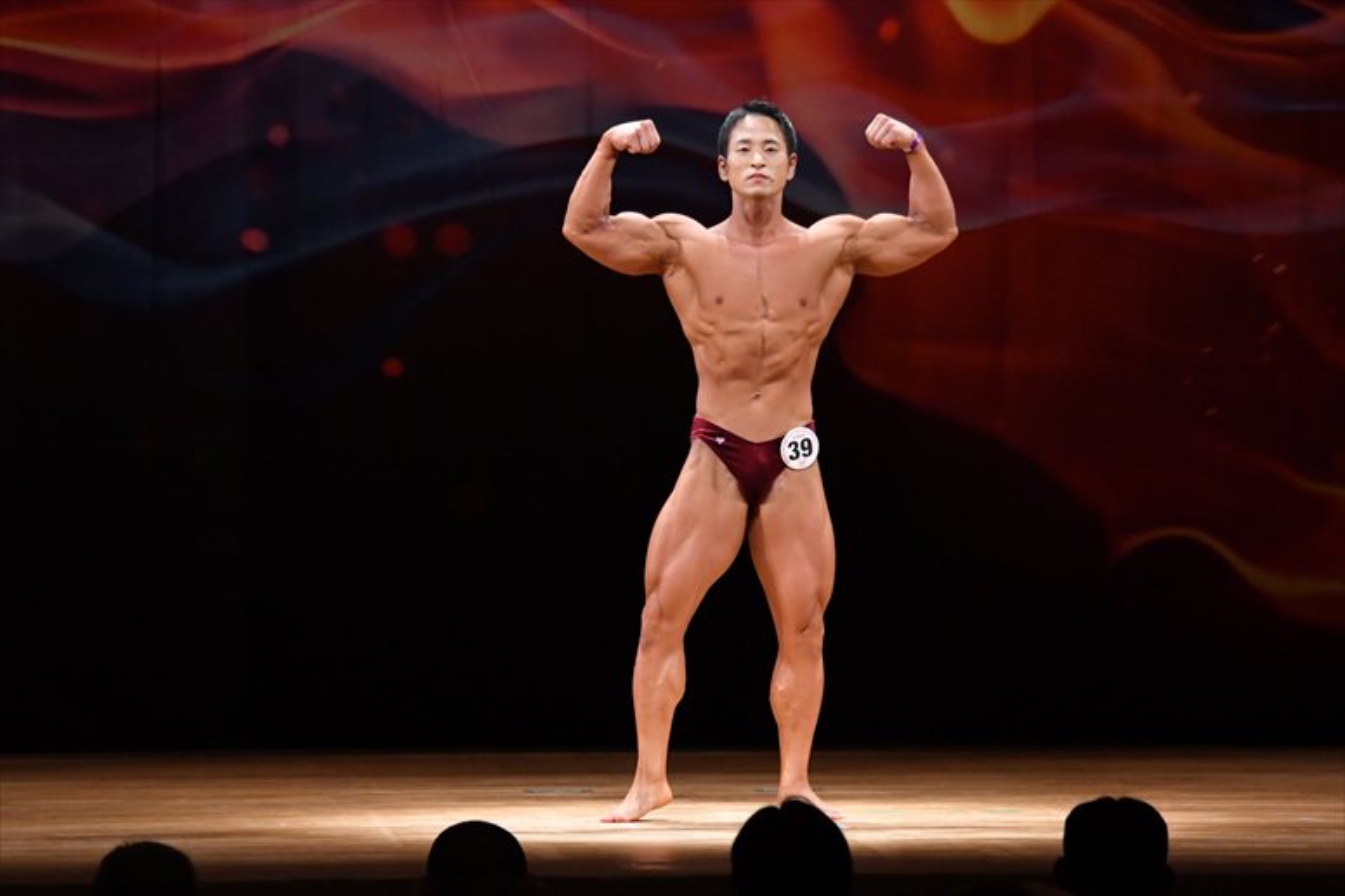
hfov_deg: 9.2
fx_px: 8402
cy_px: 448
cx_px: 672
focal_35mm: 225
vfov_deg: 6.1
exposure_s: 1/400
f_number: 5.6
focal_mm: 150
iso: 4000
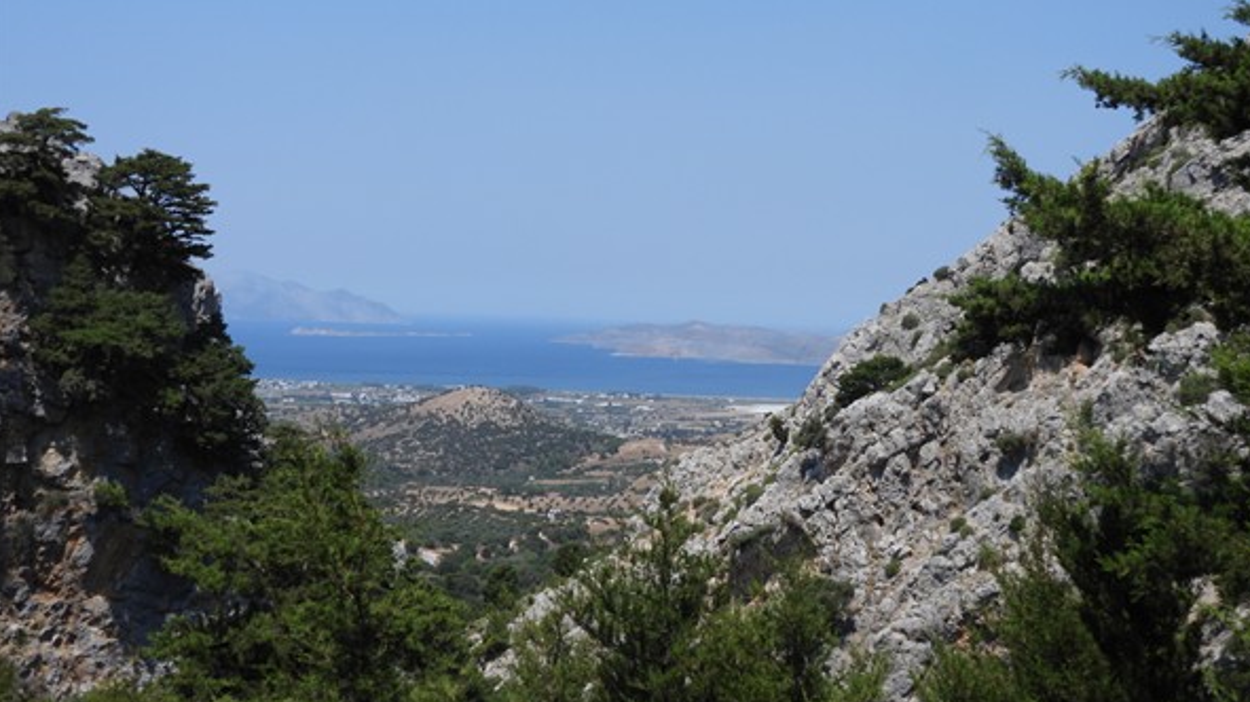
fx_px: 1723
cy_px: 237
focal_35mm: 52
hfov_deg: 39.9
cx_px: 628
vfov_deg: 22.9
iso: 100
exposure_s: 1/2000
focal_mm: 8.4
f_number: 3.2
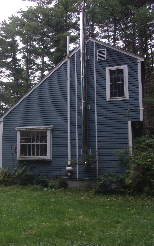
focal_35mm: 40
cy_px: 123
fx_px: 269
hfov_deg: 29.7
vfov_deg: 49.3
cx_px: -3
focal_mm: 5.1
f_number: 3.9
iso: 80
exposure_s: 1/38
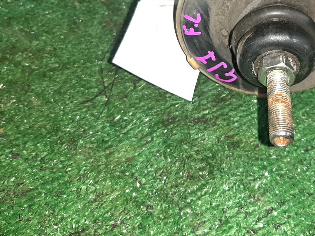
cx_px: 222
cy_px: 64
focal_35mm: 41
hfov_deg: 44.8
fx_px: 373
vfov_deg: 34.5
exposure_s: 1/25
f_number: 1.7
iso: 188
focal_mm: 3.93
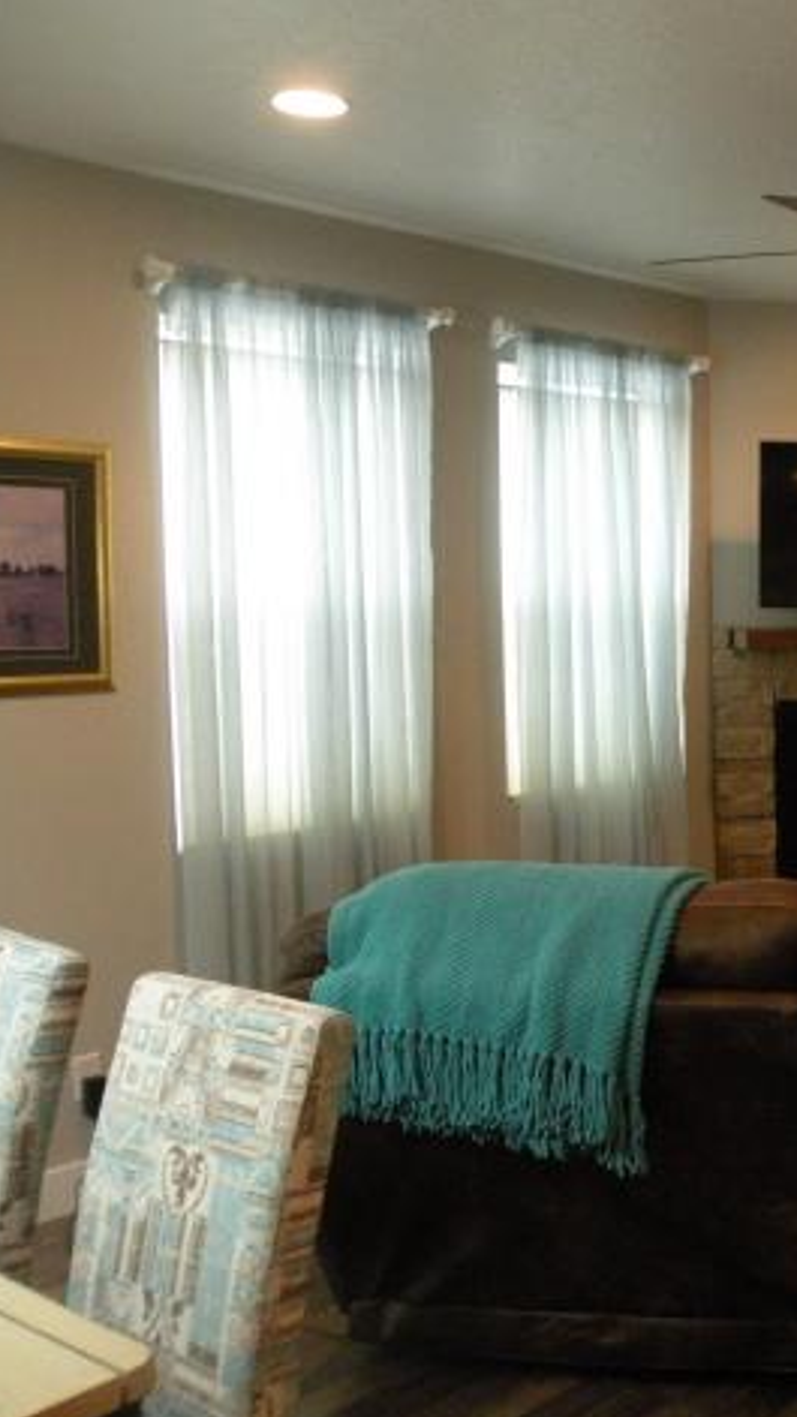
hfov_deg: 27.2
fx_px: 1503
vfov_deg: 50.5
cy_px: 716
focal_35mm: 40
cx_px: 881
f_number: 2.8
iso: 400
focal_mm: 4.7
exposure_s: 1/51.3
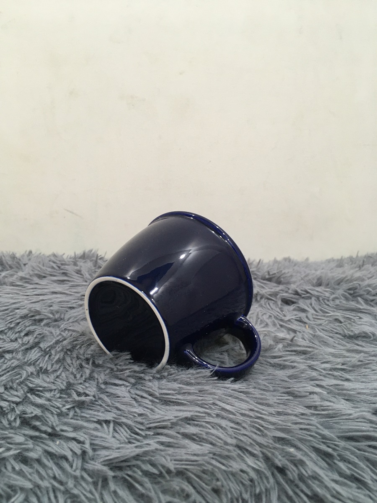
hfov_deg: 48.2
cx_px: 188
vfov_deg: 61.7
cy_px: 252
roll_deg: -0.7
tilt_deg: -13.6
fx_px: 421
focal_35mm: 29
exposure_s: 1/33
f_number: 2.2
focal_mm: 4.15
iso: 100
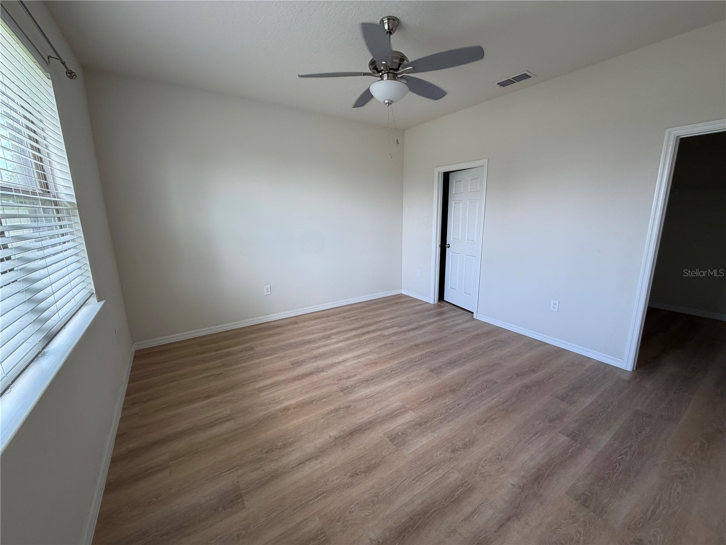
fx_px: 294
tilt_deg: -11.3
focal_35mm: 14
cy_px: 272
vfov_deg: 85.7
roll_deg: +1.5
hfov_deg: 102.1
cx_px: 363
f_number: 2.2
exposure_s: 1/121
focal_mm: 2.22
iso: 100
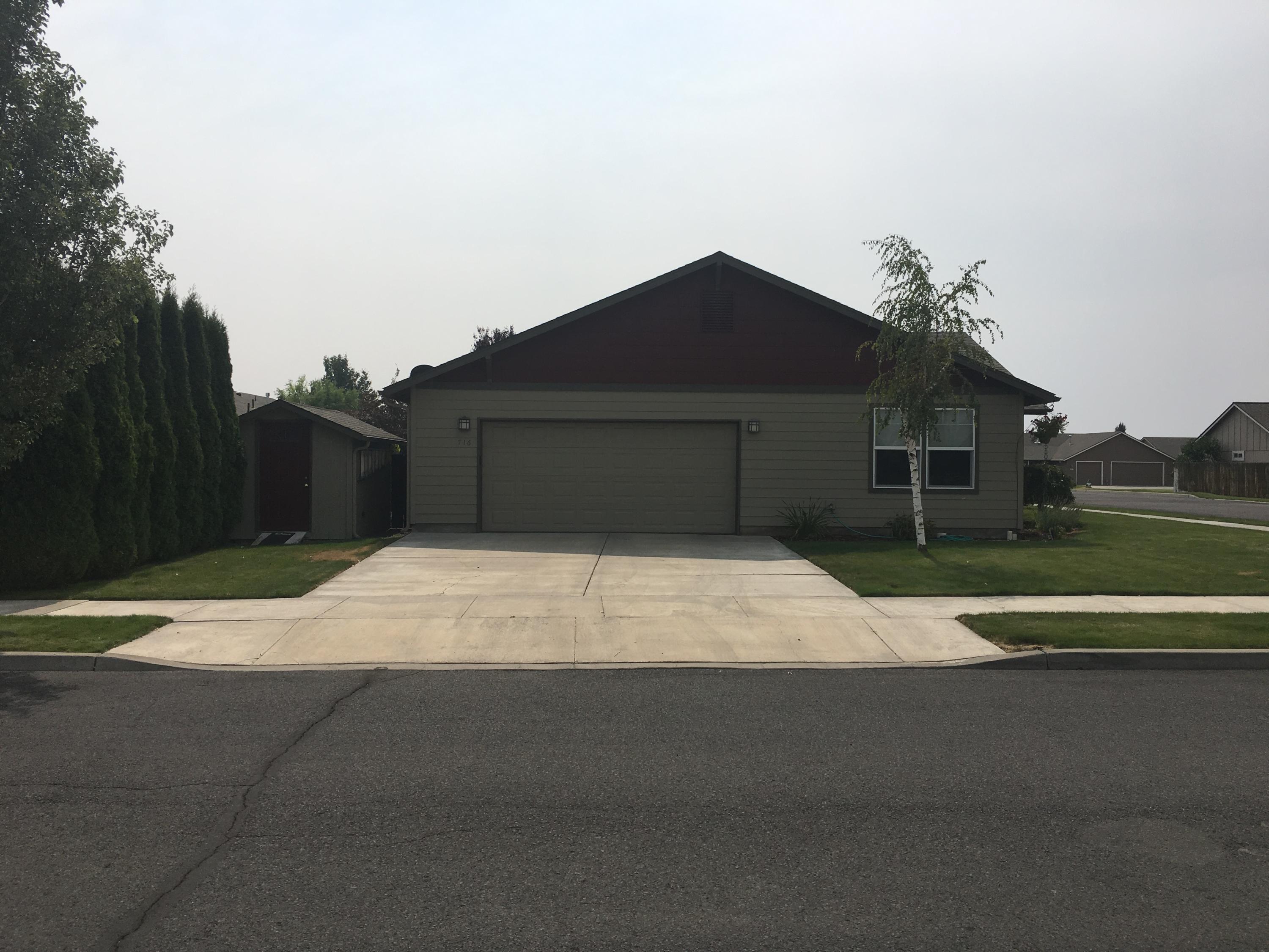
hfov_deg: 61.7
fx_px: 1063
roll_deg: -0.5
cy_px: 476
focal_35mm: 29
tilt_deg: +2.4
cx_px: 634
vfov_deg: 48.2
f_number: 2.2
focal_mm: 4.15
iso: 25
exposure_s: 1/3846
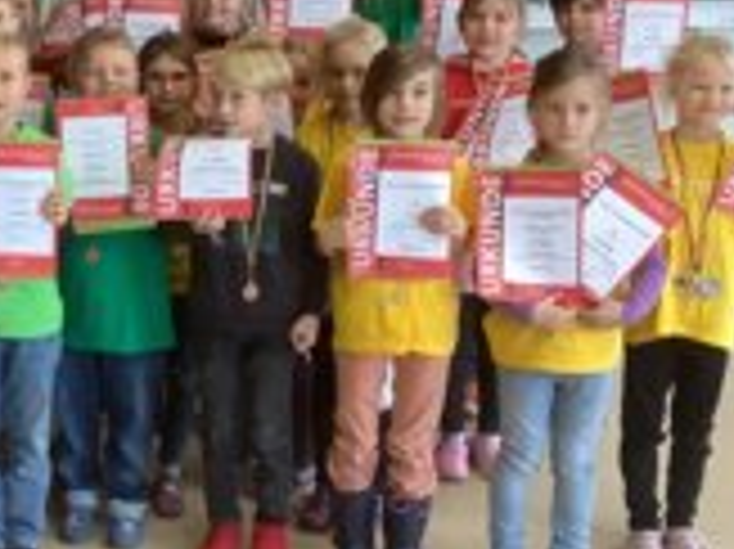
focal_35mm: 76
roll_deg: +0.6
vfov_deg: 19.3
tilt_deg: -14.5
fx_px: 1610
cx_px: -72
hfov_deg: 24.0
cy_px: 225
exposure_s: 1/50
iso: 250
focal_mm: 3.3
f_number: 2.4
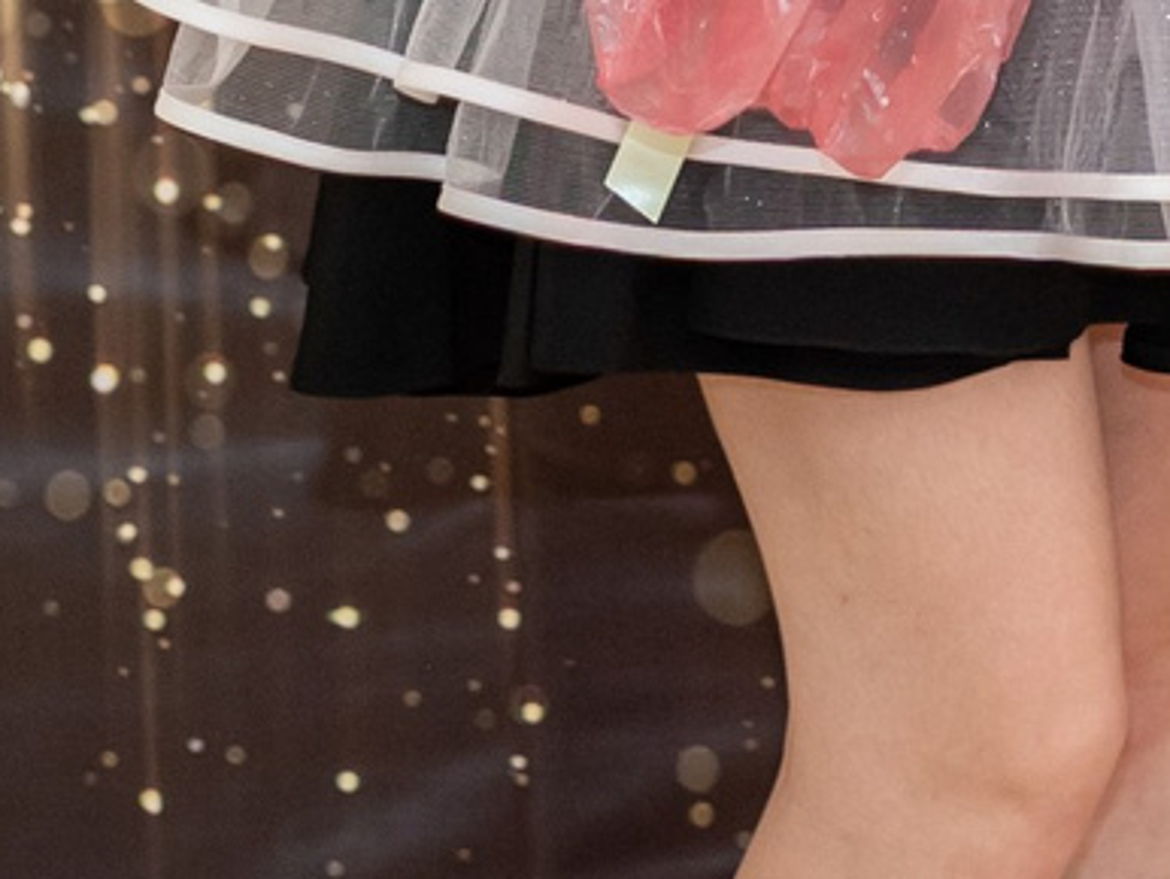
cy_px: -1665
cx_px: 2041
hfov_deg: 6.6
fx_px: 9876
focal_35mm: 292
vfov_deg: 4.9
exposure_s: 1/200
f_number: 2.8
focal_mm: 44
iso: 400
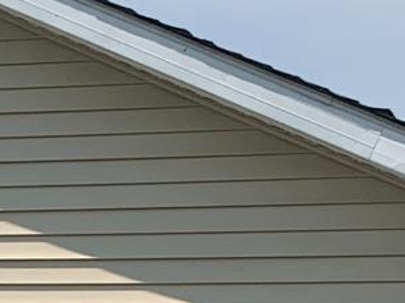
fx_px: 2082
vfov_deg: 7.9
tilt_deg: +1.9
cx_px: -5
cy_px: 625
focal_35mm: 178
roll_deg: -3.5
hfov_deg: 11.0
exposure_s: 1/3937
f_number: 1.8
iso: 25
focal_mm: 4.25
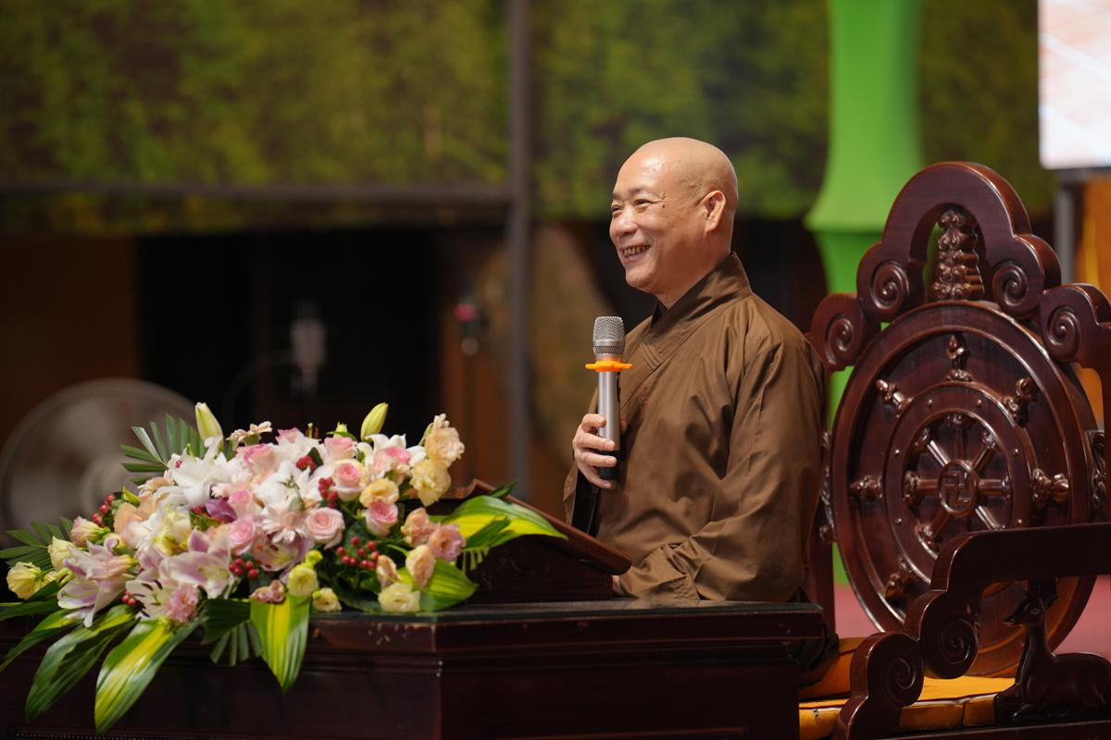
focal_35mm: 200
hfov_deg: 10.3
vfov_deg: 6.9
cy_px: 370
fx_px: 6172
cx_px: 556
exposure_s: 1/160
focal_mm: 200
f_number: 3.5
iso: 1250
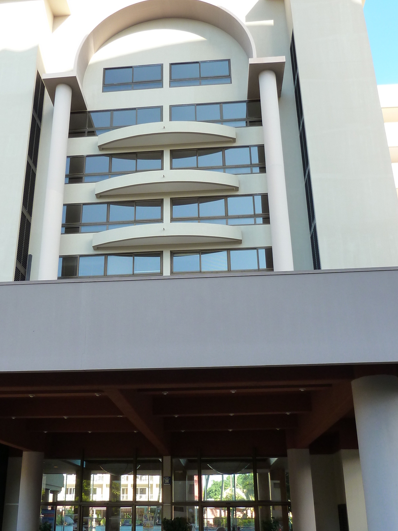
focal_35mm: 35
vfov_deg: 52.4
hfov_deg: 40.6
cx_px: 169
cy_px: 309
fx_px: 537
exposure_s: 1/100
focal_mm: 4.1
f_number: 3.5
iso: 125
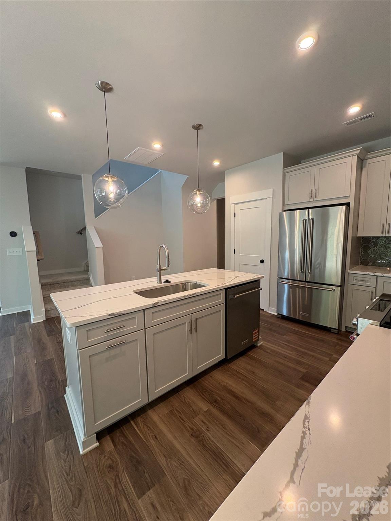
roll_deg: +0.9
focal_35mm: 14
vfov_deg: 102.1
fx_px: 211
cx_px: 196
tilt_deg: -5.8
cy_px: 260
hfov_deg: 85.7
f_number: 2.2
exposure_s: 1/120
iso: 200
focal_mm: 2.22
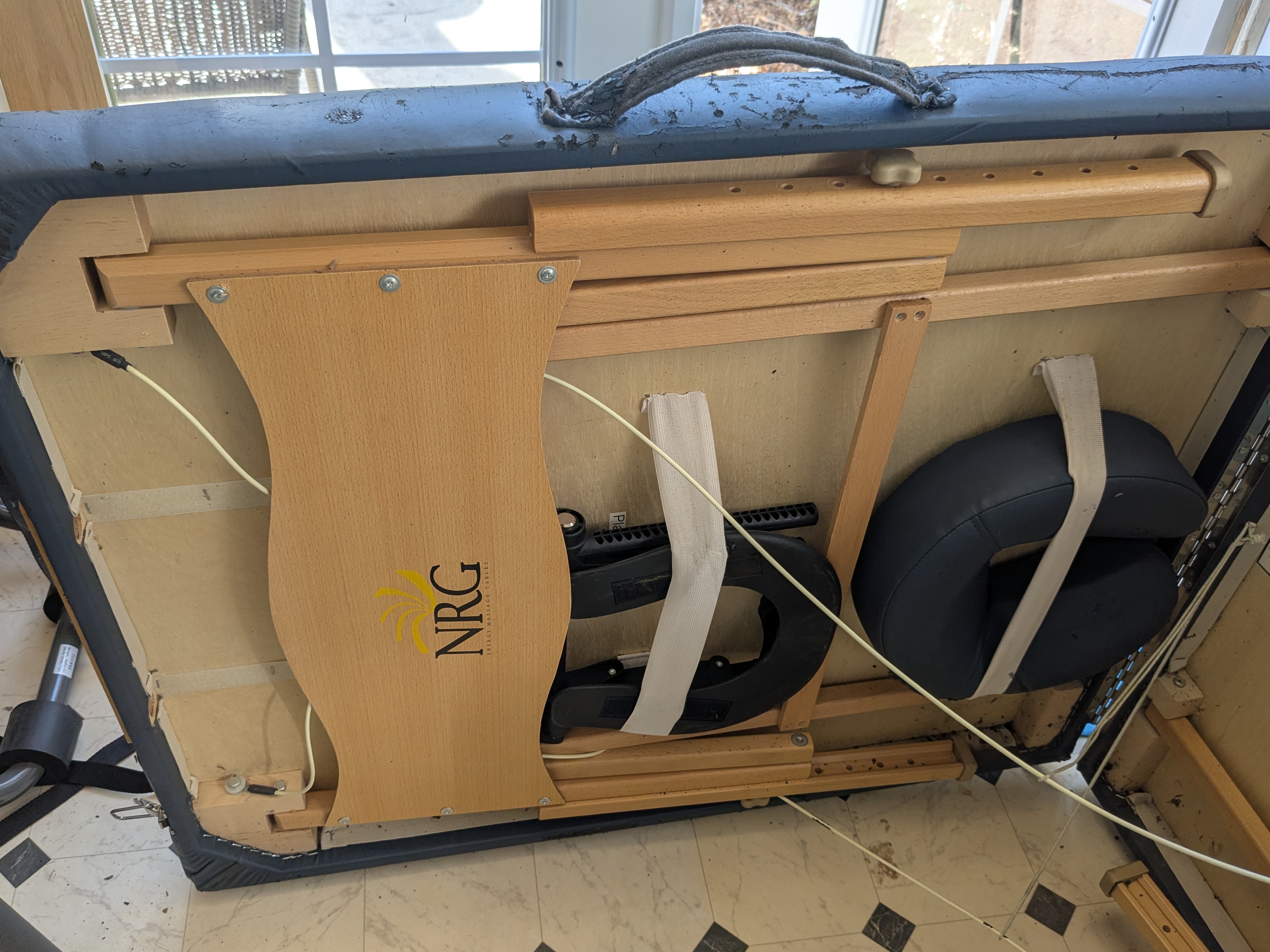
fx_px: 1064
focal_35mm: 29
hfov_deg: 61.7
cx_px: 628
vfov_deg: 48.2
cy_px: 475
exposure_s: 1/120
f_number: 1.73
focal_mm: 4.38
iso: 47
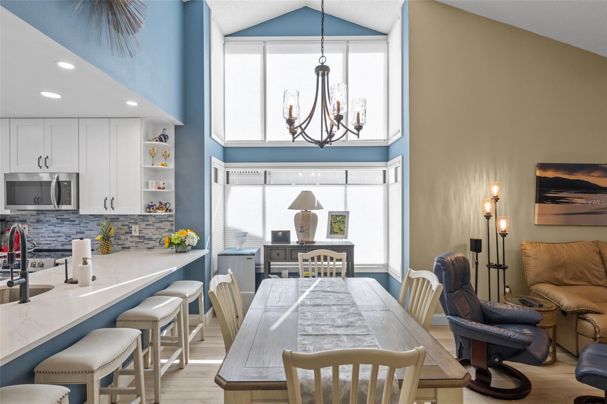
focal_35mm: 18
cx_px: 304
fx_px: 303
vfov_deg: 67.4
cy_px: 202
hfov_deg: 90.0
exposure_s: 1/15
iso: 800
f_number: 8
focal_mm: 18
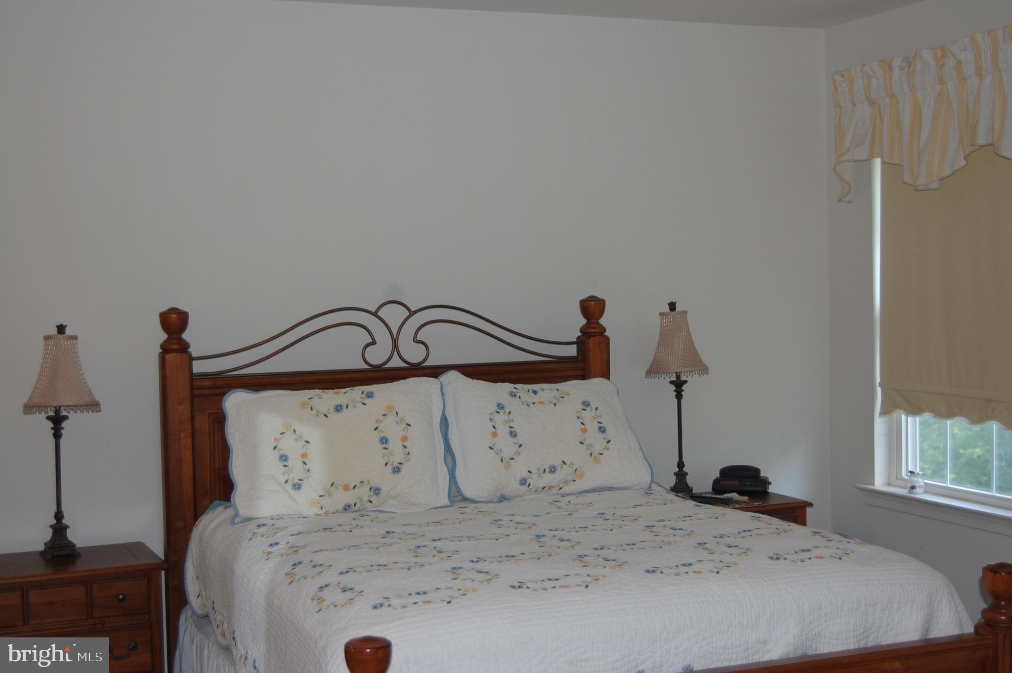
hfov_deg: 38.9
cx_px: 506
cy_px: 336
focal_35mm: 51
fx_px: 1432
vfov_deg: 26.4
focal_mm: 34
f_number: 4.5
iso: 400
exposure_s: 1/60
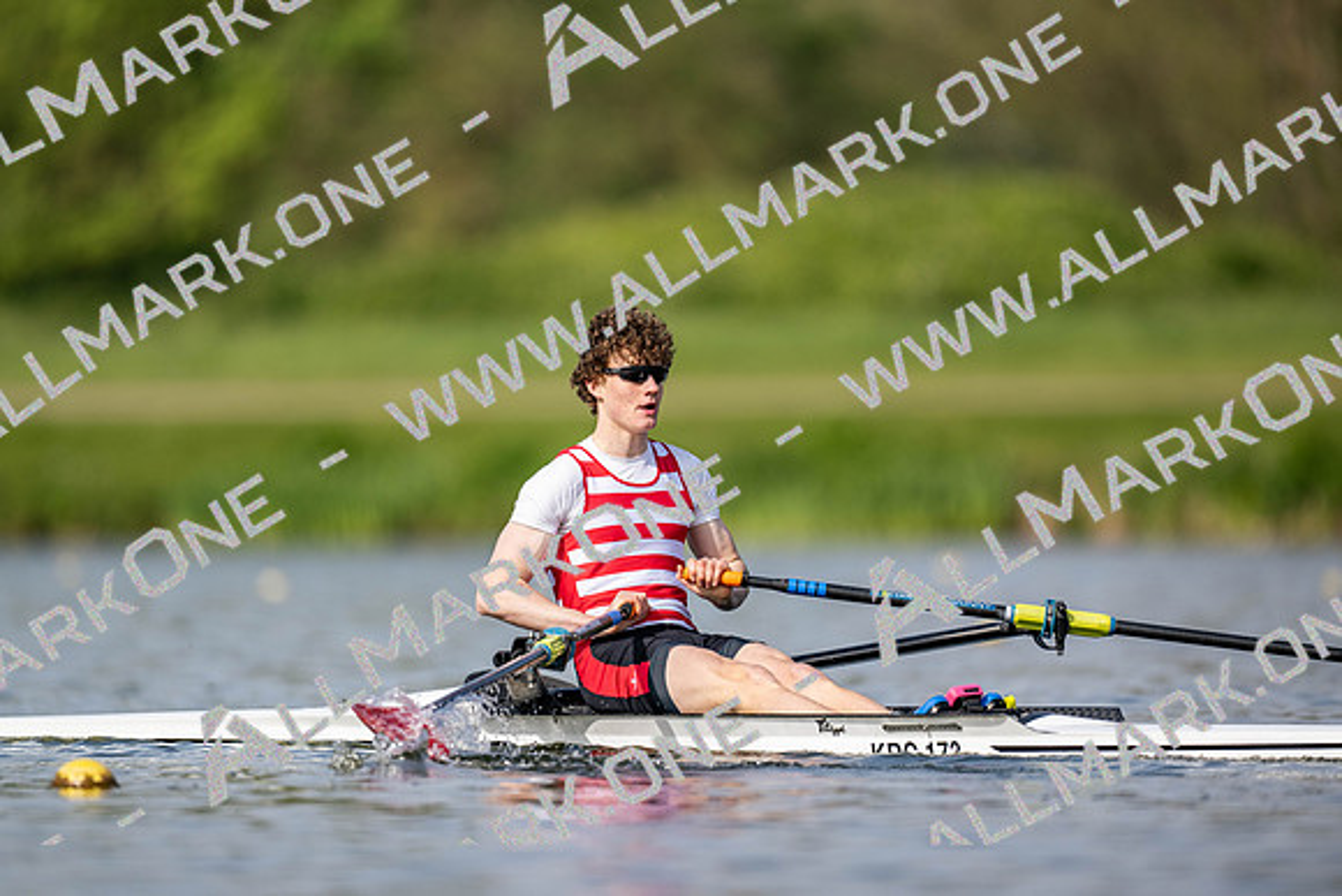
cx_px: 671
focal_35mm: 600
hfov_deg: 3.4
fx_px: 22371
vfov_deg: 2.3
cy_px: 448
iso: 250
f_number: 4
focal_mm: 600
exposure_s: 1/2500
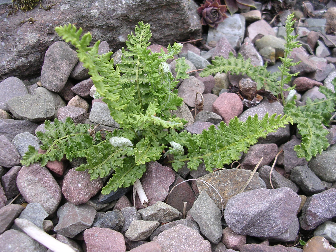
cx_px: 168
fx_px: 369
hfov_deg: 49.0
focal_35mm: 38
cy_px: 126
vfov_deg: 37.7
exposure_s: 1/53.4
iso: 100
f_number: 2.8
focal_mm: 5.8
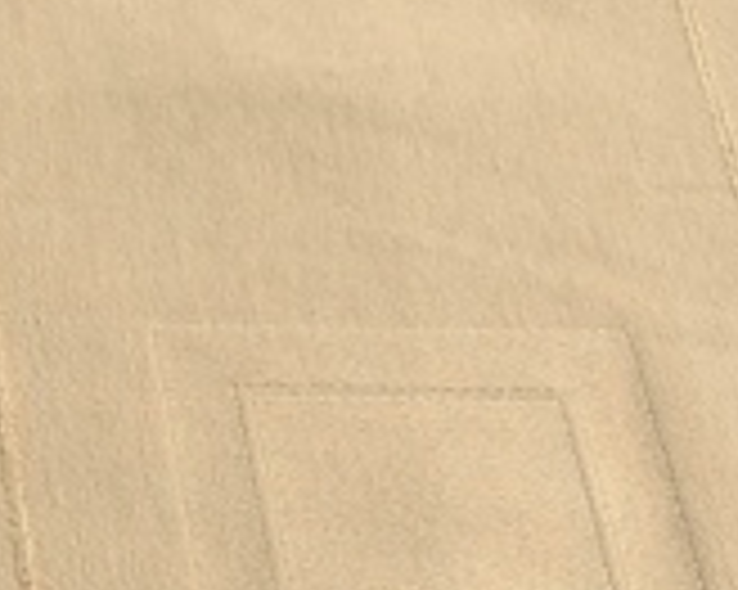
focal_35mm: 165
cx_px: -819
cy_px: 694
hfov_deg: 10.6
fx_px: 3602
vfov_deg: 9.2
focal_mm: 4.75
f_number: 1.8
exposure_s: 1/50
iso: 80
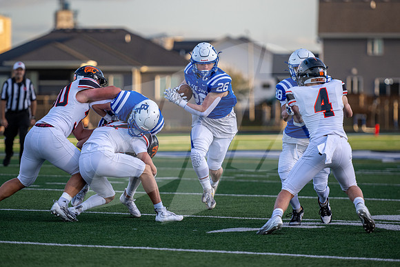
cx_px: 189
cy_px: 118
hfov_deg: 9.6
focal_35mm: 215
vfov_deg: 6.4
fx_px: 2385
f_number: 2.8
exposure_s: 1/1600
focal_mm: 175
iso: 500
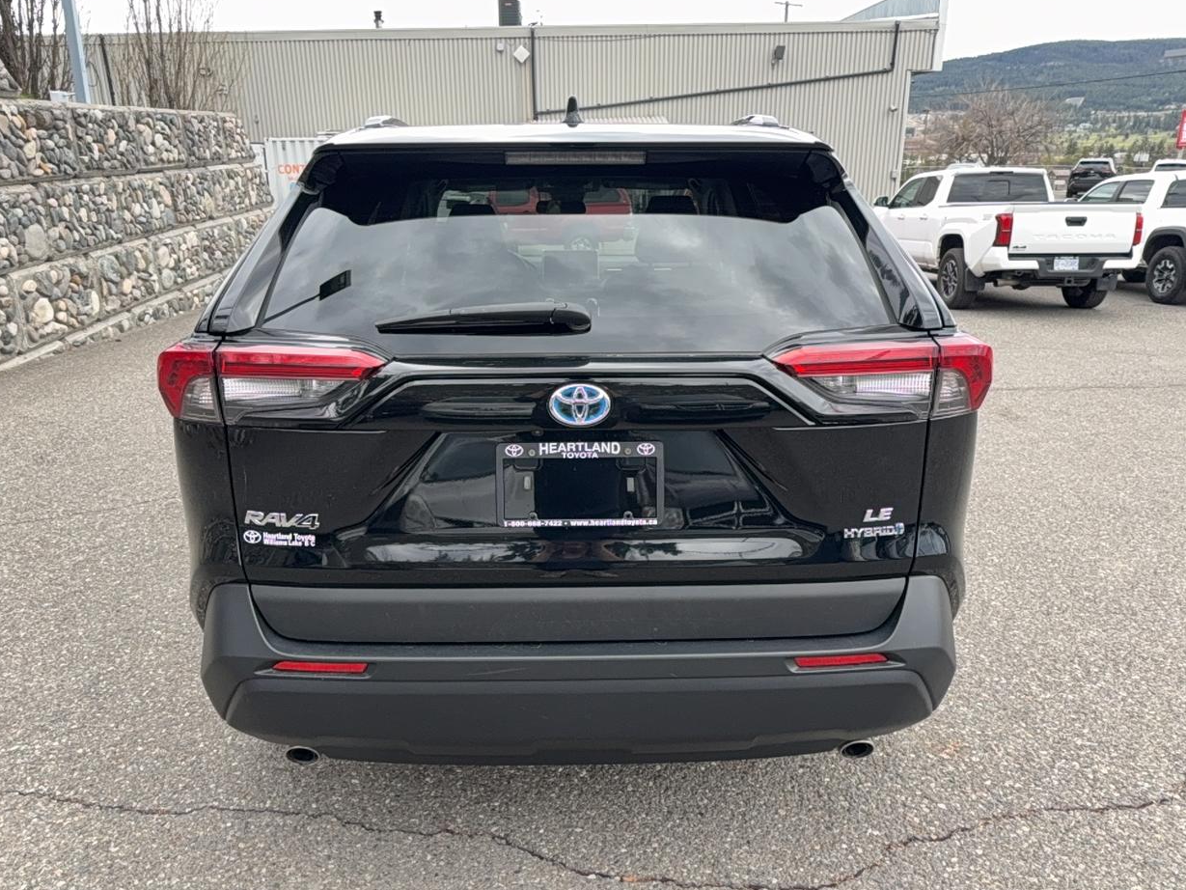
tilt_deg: -18.8
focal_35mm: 25
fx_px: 857
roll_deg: +0.6
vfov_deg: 54.9
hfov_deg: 69.4
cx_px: 577
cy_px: 433
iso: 50
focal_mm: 6.76
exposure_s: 1/641
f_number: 1.78
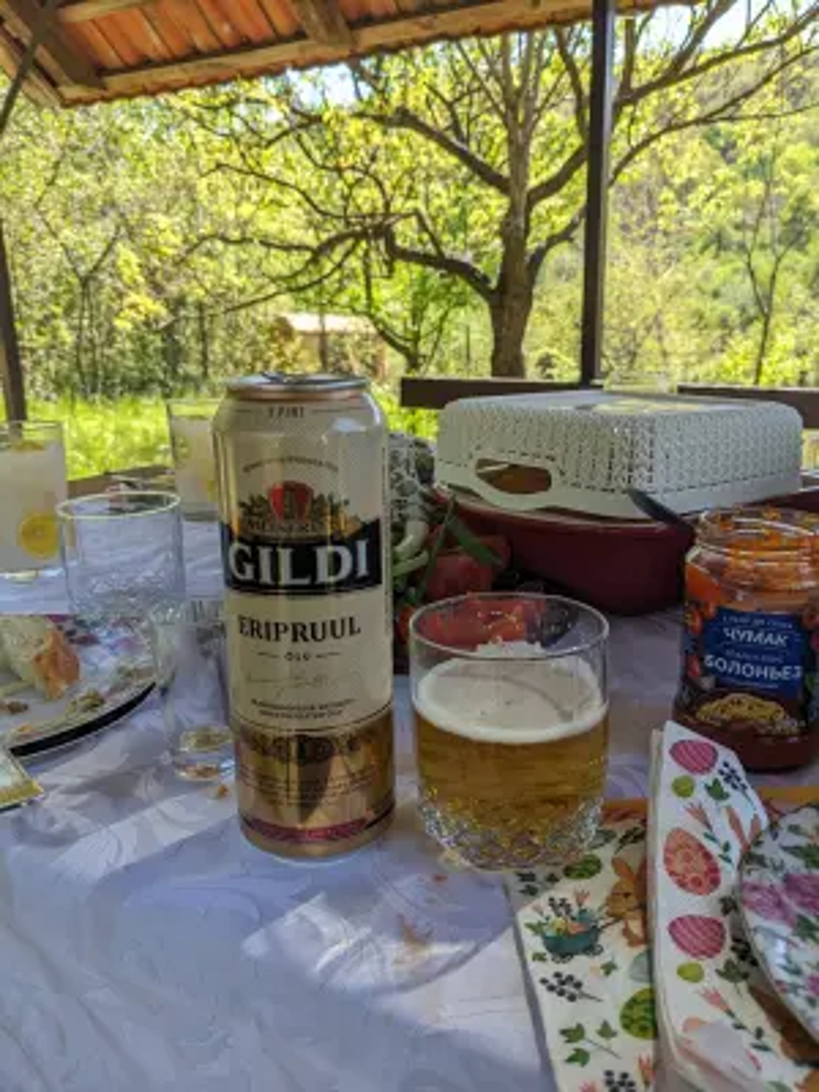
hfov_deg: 51.4
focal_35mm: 27
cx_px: 410
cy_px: 546
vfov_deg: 65.3
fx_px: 852
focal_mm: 4.38
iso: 48
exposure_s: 1/668
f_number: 1.73
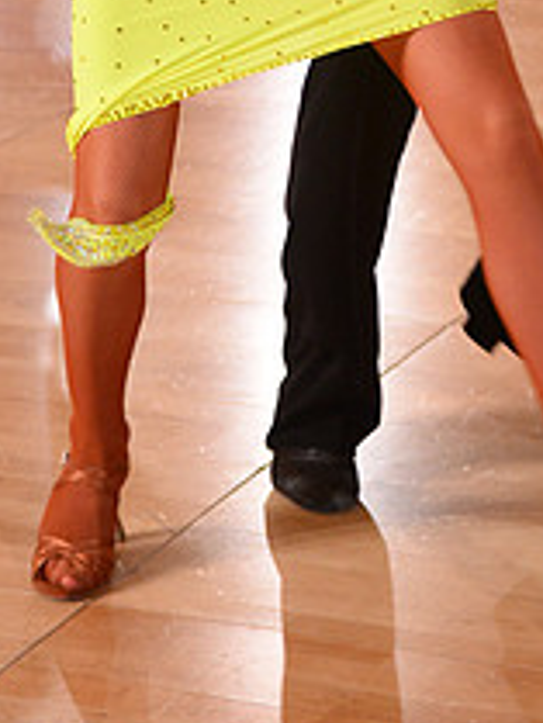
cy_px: -242
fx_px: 3907
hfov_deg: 7.9
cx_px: 361
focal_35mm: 187
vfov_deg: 10.3
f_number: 4.8
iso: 2000
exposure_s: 1/200
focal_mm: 70
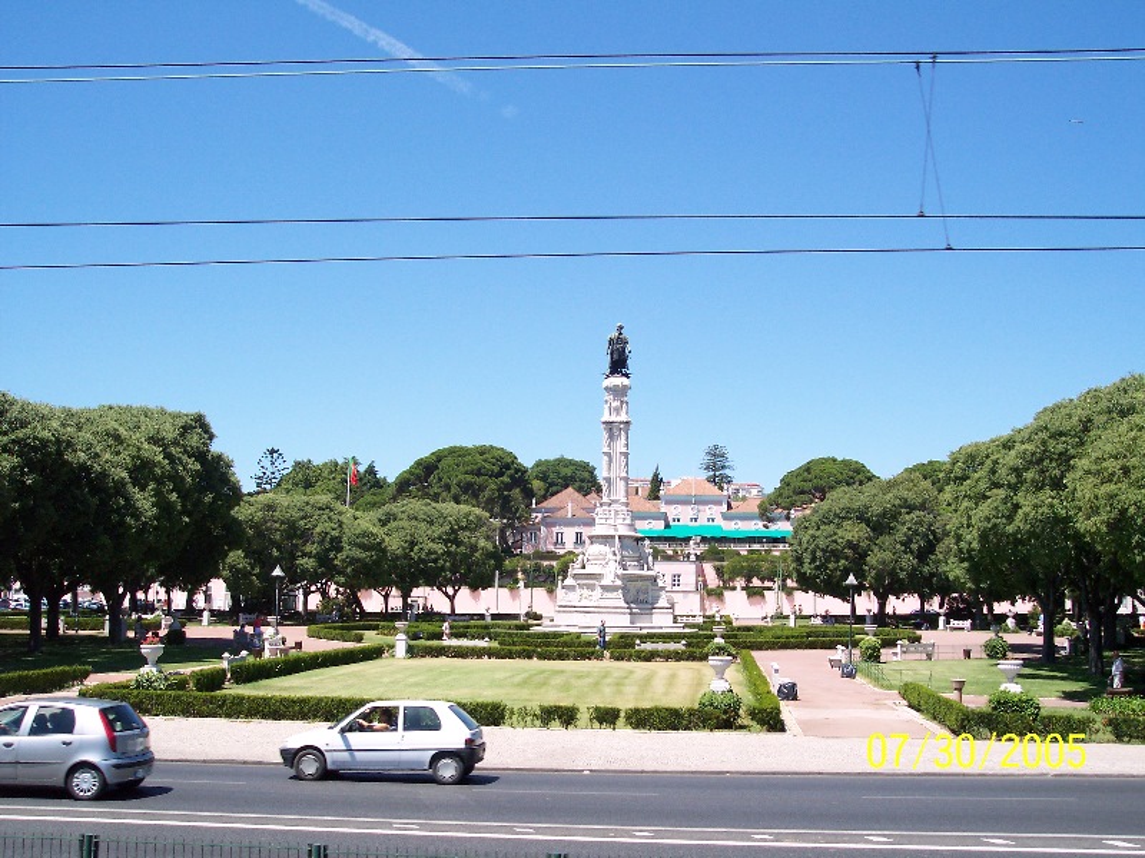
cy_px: 429
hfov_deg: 49.0
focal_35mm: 38
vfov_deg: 37.7
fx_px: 1257
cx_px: 572
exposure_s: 1/500
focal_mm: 8
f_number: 4.8
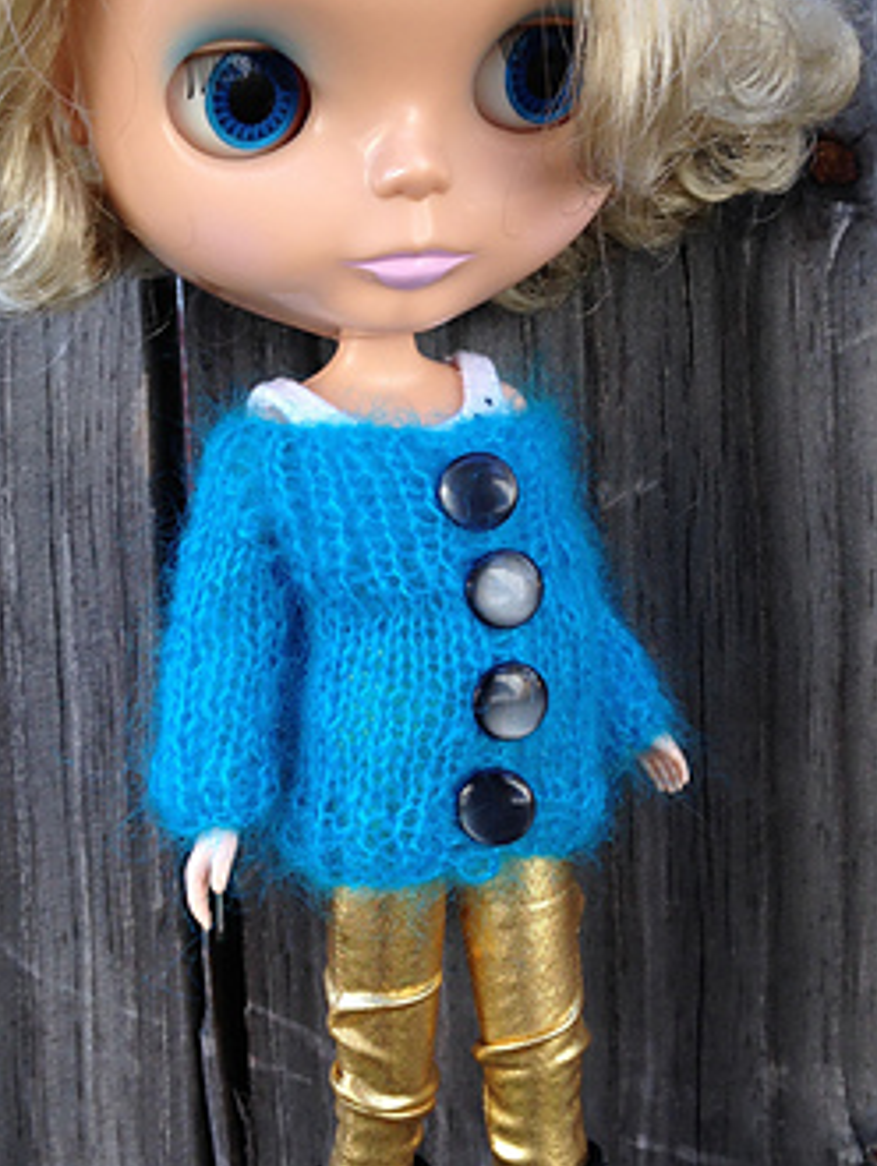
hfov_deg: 29.1
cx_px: 398
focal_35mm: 50
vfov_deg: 38.2
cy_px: 555
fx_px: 1687
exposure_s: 1/120
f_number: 2.4
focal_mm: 4.12
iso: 50
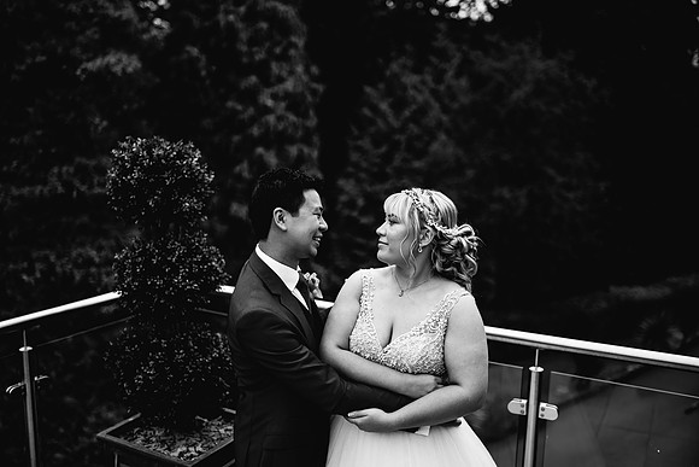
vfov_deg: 37.9
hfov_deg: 54.4
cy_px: 234
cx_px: 350
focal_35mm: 35
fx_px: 680
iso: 100
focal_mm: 35
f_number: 1.4
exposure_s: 1/250
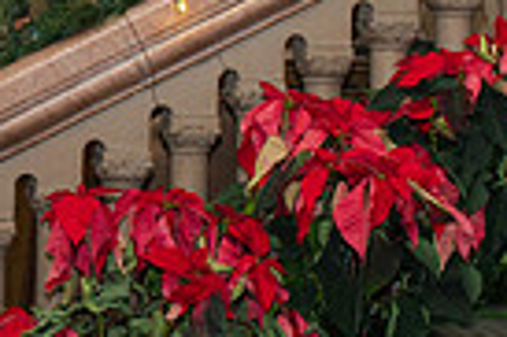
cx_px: -303
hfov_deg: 12.8
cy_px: 7
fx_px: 2110
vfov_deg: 9.1
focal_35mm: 150
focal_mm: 35
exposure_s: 1/200
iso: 1000
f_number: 4
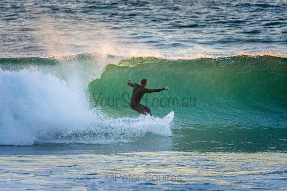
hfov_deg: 2.7
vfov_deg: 1.8
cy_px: 96
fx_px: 5980
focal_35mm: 750
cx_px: 144
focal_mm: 500
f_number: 5.6
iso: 3200
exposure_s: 1/1600
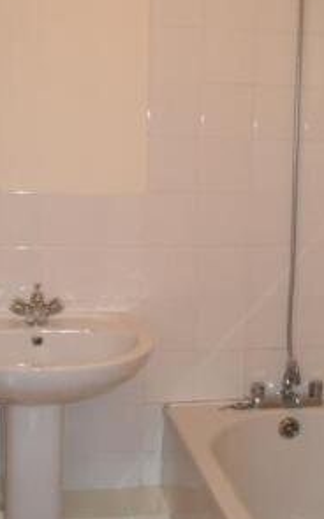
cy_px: 244
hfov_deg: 23.5
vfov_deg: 36.9
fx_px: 778
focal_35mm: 55
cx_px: 171
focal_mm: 6.2
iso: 200
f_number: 2.8
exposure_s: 1/45
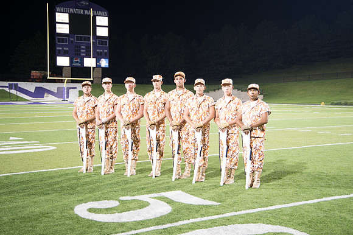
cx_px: 176
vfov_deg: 28.0
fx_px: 470
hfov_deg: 41.1
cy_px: 118
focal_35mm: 48
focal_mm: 48
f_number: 5
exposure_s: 1/25
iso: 1000
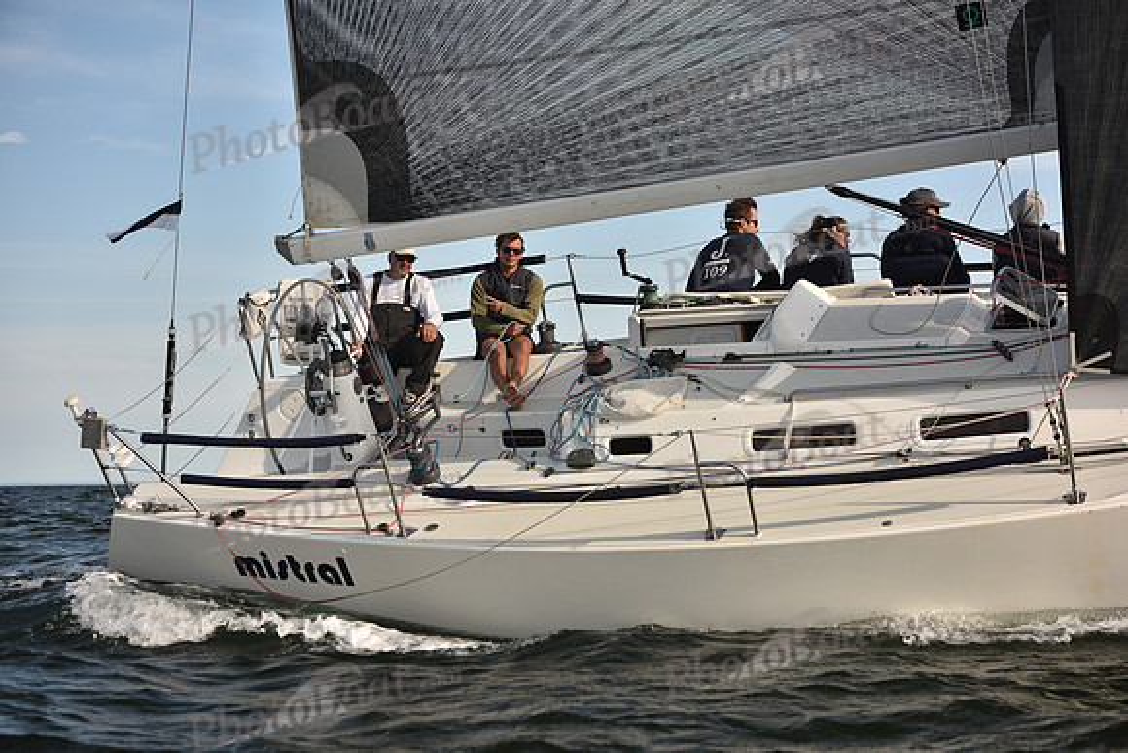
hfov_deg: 28.8
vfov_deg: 19.5
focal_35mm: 70
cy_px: 376
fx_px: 2194
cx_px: 564
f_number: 4.5
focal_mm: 70
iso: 250
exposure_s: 1/800
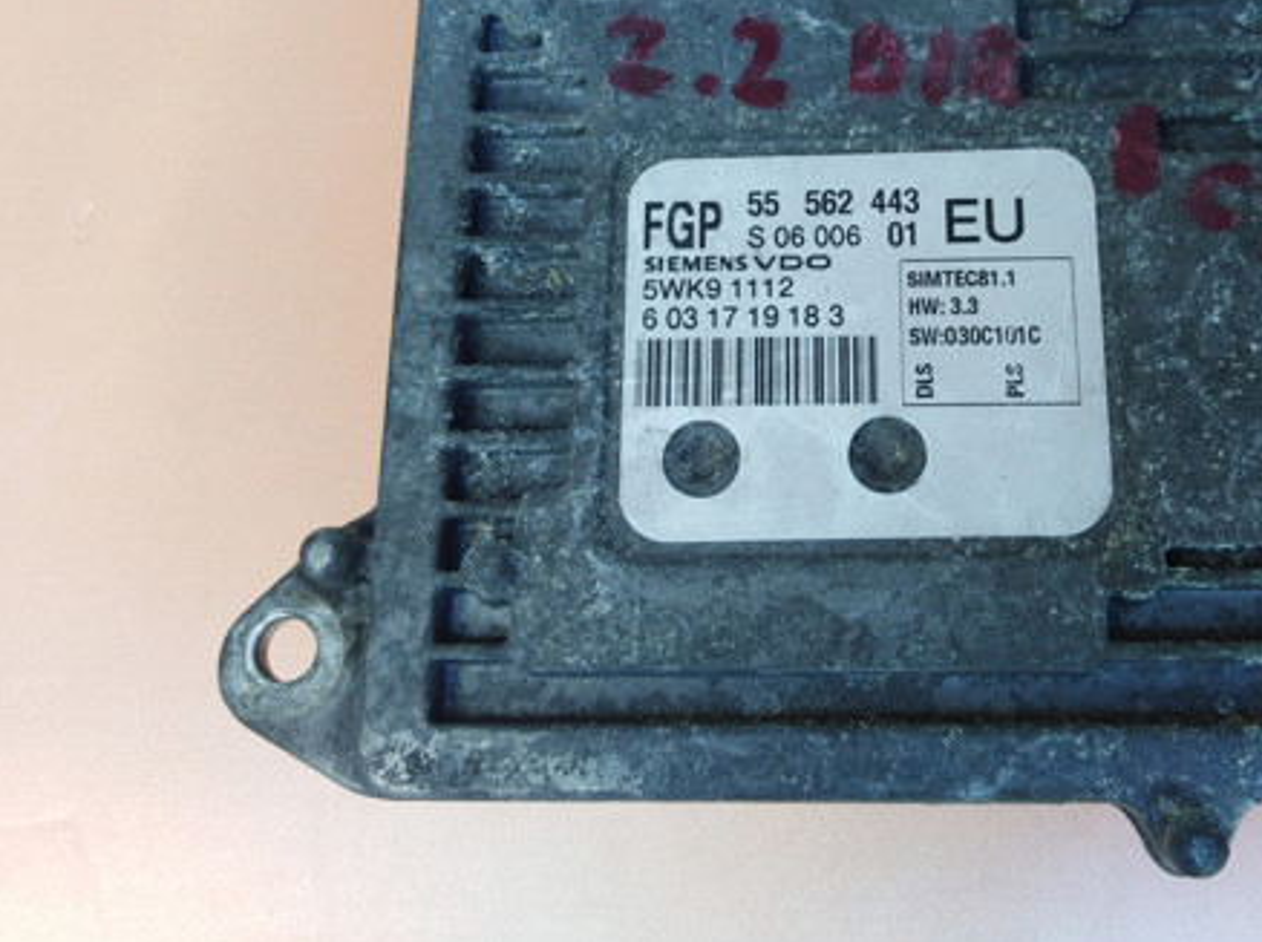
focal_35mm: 38
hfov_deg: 48.2
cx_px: 850
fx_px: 1383
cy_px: 265
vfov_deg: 36.9
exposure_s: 1/33.3
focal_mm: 3.83
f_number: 2.2
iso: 218
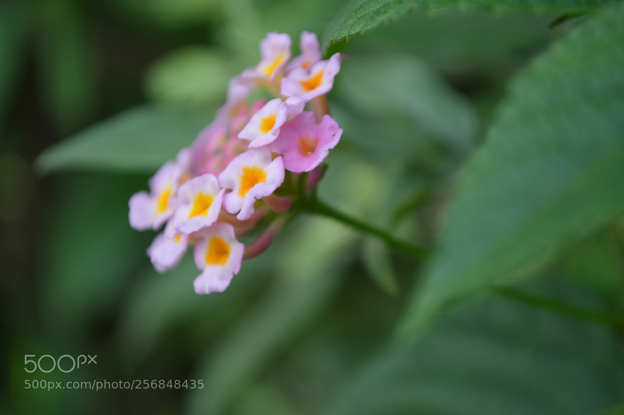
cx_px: 312
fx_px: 1429
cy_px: 208
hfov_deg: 24.6
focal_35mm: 82
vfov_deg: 16.5
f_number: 5.6
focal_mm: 55
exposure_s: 1/125
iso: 200
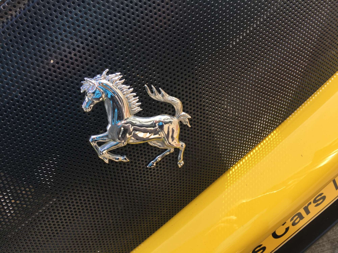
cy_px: 126
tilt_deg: -46.9
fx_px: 283
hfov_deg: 61.7
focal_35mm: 29
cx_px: 169
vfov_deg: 48.2
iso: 25
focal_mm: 4.15
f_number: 2.2
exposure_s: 1/222
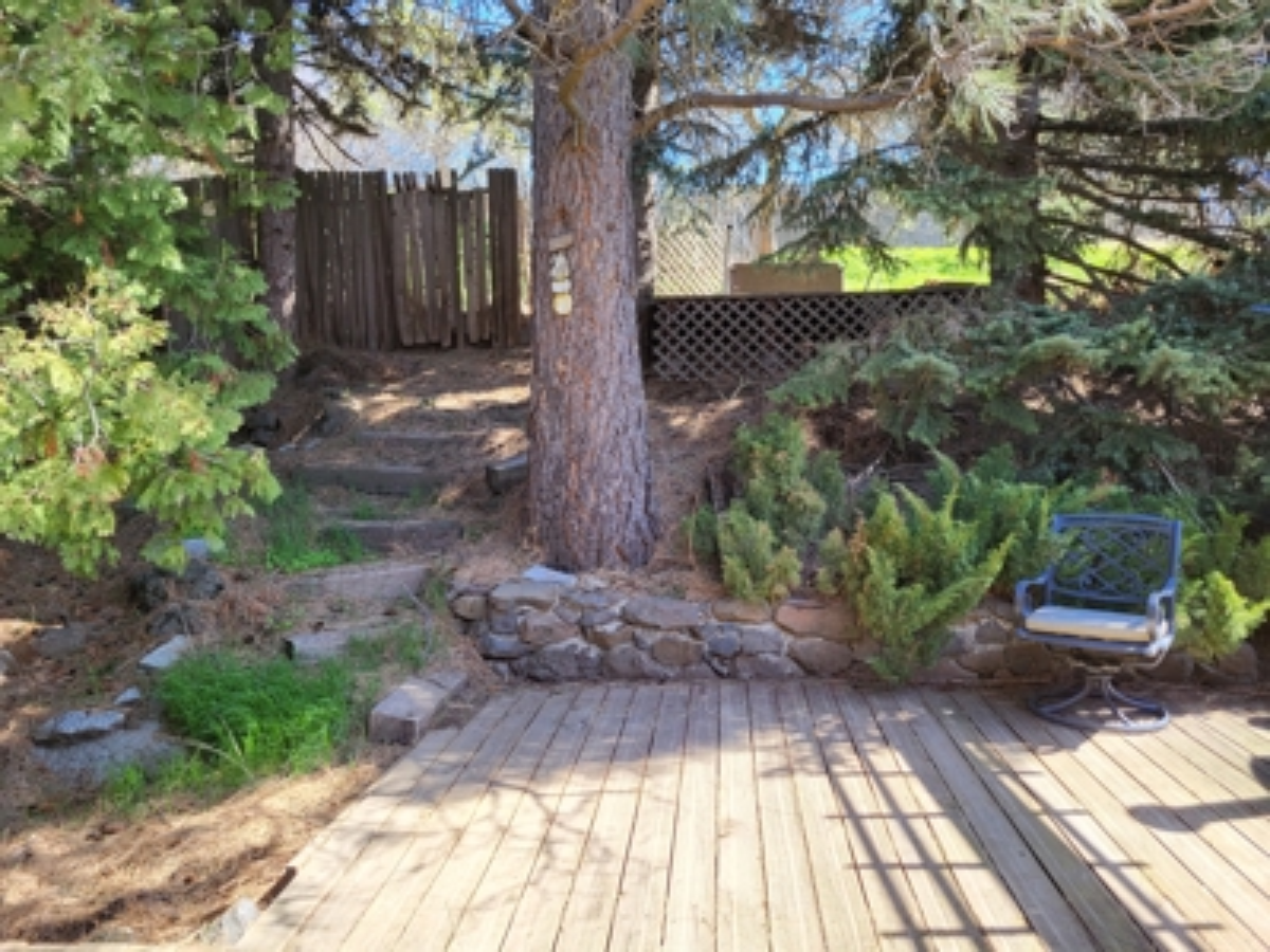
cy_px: 476
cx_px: 635
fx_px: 954
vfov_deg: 53.1
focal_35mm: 26
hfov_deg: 67.3
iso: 40
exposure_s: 1/209
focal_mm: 5.4
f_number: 1.8
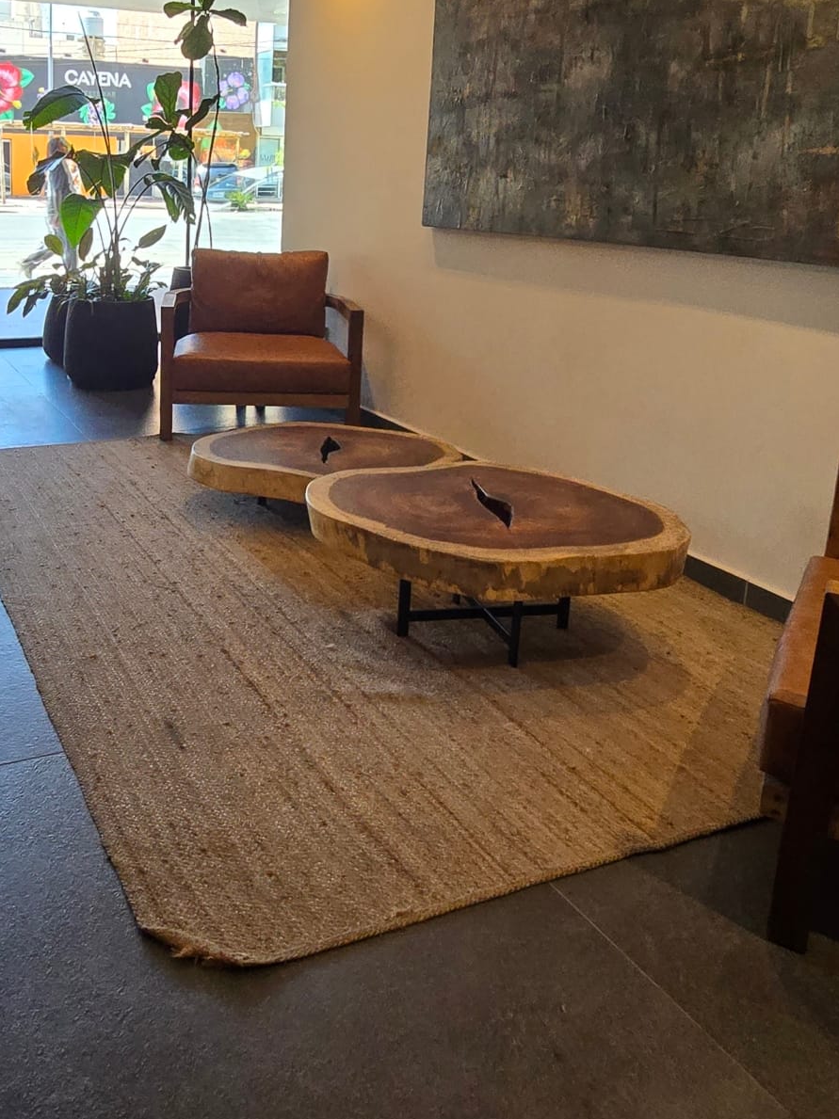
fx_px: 905
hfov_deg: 47.6
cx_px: 195
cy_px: 358
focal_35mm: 28
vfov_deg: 61.6
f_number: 2.2
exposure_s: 1/50
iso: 125
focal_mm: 2.2
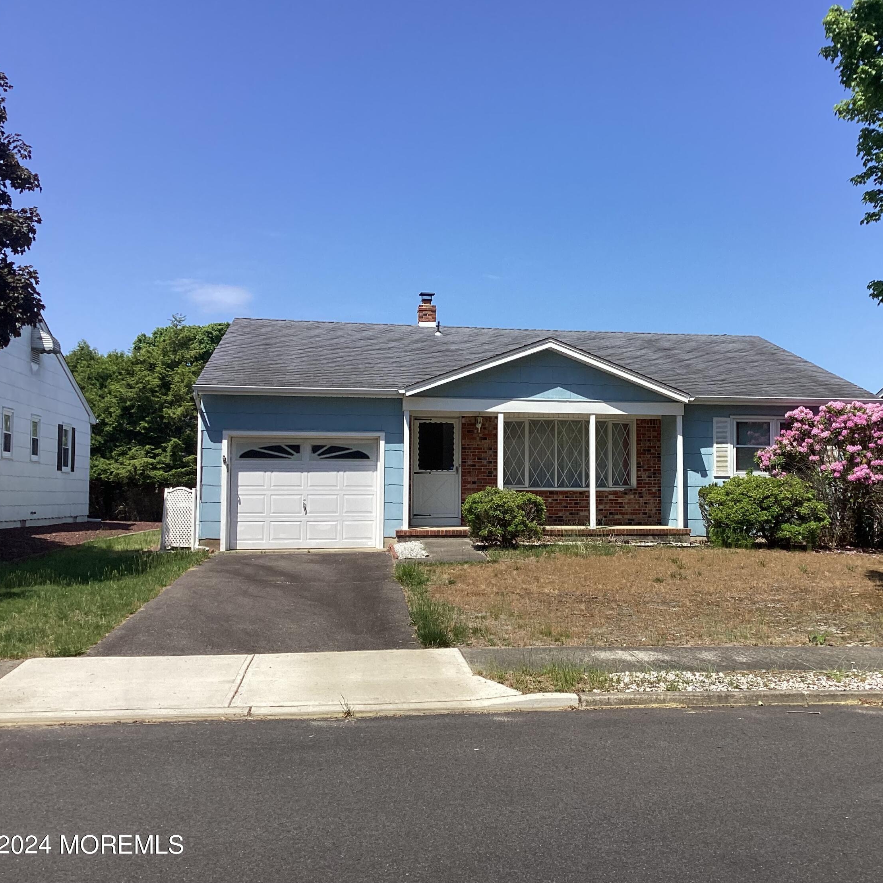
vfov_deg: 44.9
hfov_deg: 44.4
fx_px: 1068
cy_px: 439
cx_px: 572
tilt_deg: +3.4
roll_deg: +1.5
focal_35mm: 37
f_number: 2.4
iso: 25
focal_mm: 3.3
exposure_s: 1/1456
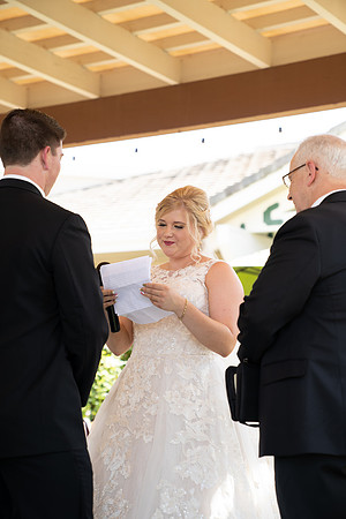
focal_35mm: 70
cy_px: 260
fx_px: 1009
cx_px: 173
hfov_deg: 19.5
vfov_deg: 28.8
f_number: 3.2
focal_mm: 70
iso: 100
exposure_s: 1/100
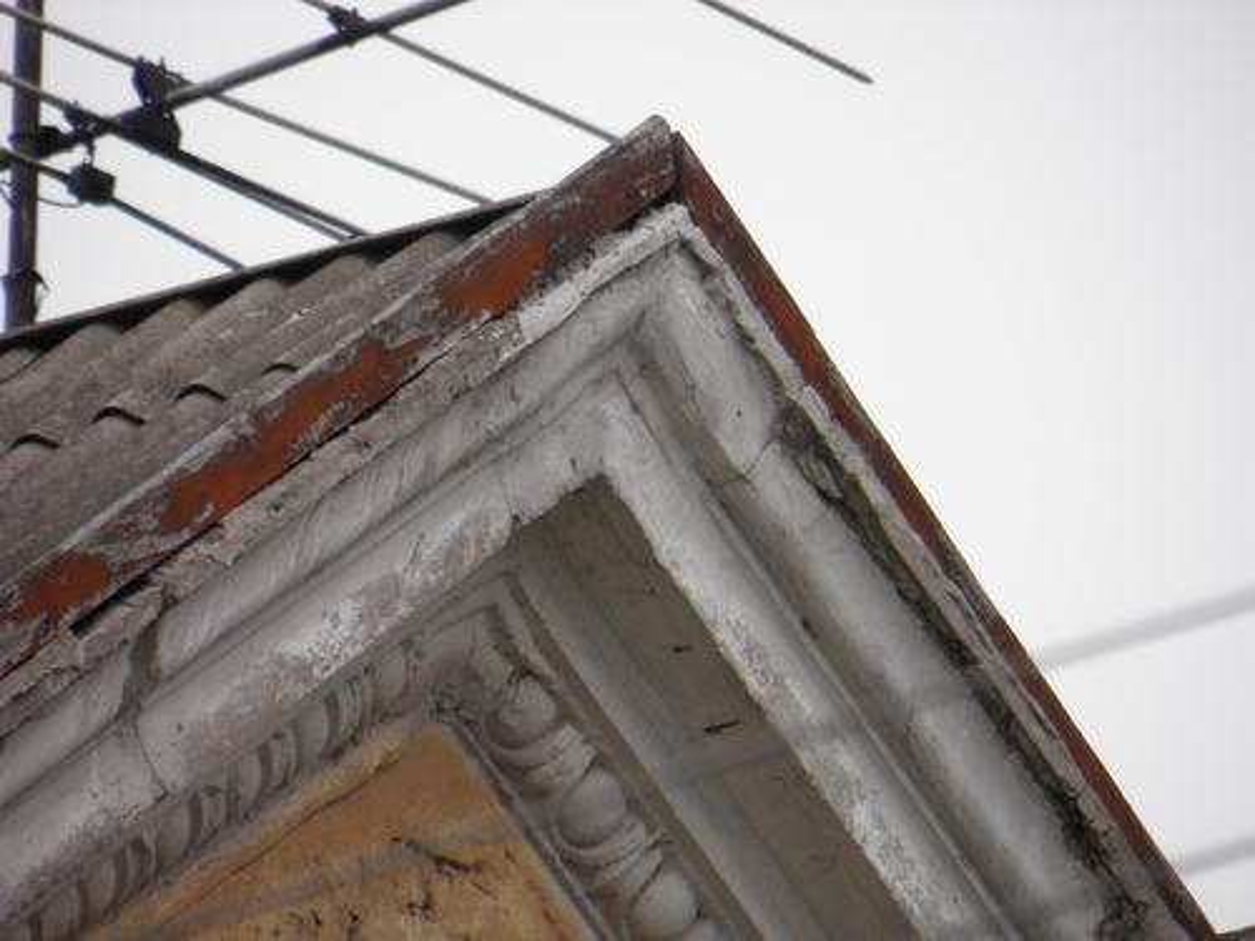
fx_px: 30454
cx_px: 628
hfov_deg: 2.4
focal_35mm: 840
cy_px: 470
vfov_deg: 1.8
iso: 100
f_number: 5.6
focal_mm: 147
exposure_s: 1/160
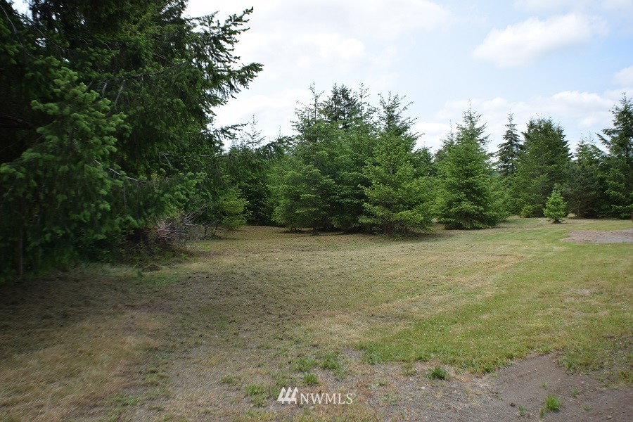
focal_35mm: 36
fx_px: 633
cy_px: 211
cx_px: 316
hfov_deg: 53.1
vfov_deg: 36.9
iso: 400
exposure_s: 1/1250
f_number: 5.6
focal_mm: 24
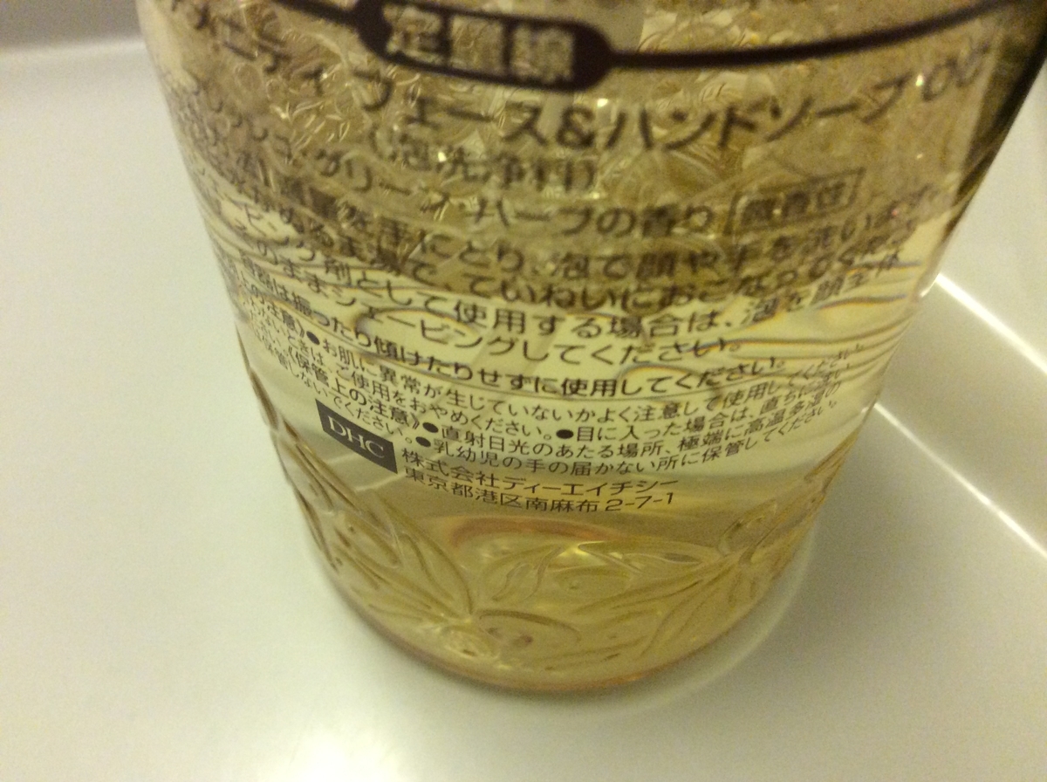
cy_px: 391
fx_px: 966
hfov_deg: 56.9
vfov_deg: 44.0
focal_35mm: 32
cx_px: 524
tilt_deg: -54.5
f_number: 2.4
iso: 250
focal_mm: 3.3
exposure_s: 1/24
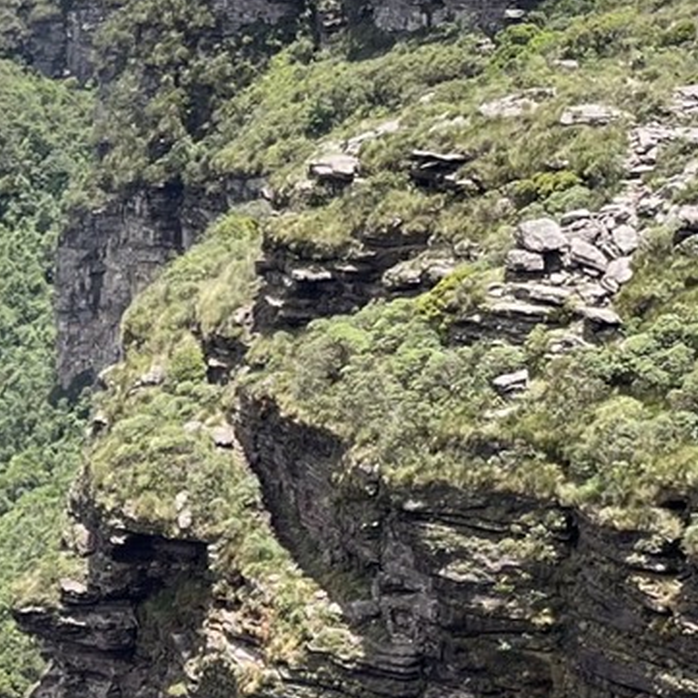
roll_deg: +0.2
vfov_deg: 15.8
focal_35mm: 107
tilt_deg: -24.2
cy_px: 768
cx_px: -273
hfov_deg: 15.3
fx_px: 2441
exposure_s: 1/1511
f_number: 1.6
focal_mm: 4.2
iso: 32
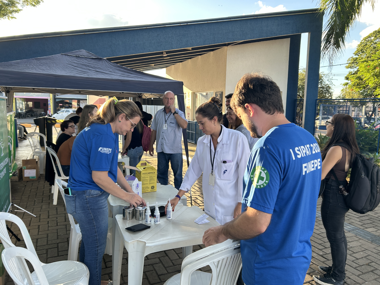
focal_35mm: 26
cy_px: 142
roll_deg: -0.9
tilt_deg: -6.9
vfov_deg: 53.1
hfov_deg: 67.3
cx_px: 190
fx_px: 285
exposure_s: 1/289
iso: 50
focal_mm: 5.7
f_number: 1.5
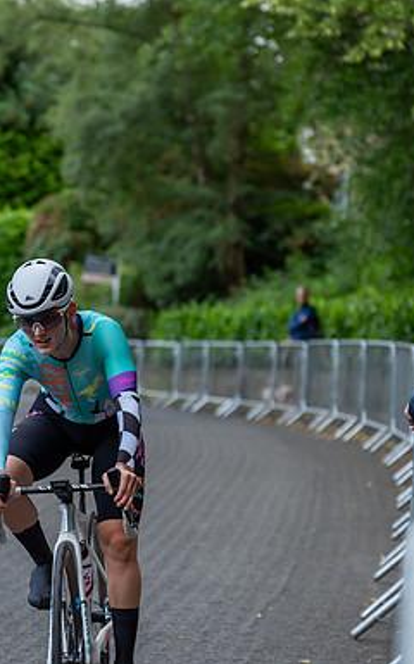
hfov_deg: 10.6
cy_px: 332
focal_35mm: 123
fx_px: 2225
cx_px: 57
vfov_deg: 17.0
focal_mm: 80
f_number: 2.8
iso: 640
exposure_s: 1/500
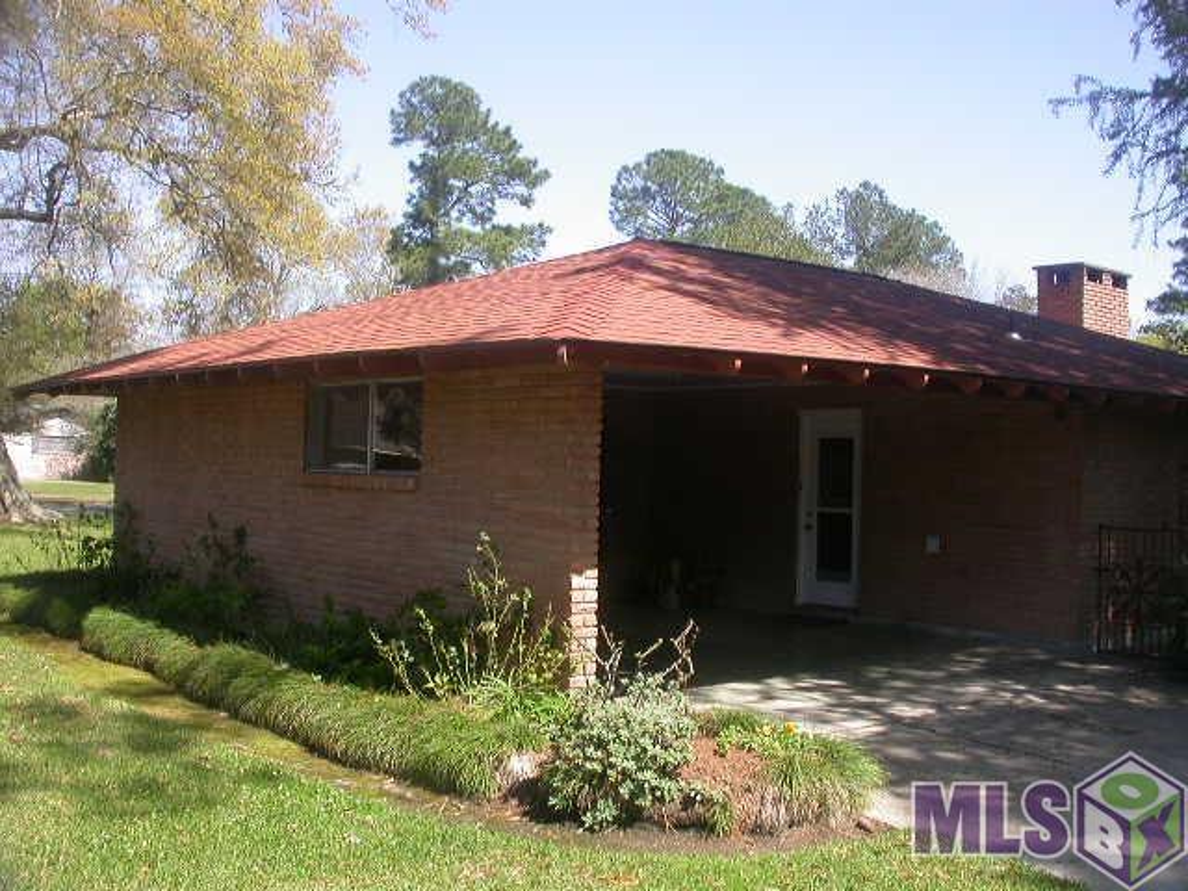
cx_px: 594
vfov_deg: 37.7
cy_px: 446
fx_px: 1304
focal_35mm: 38
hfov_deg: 49.0
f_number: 6
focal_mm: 7.85
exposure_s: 1/171
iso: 100
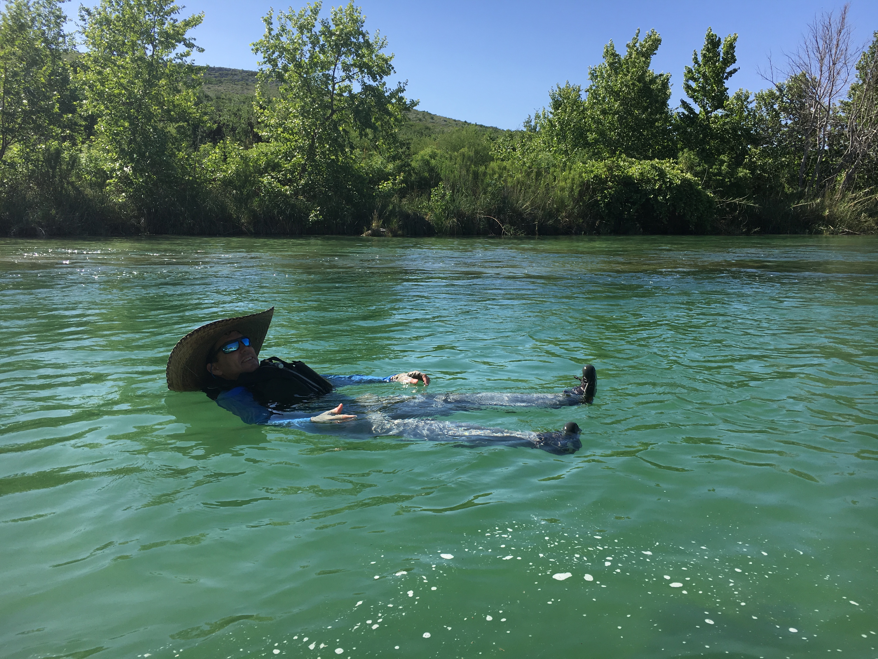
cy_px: 330
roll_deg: -0.7
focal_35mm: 29
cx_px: 439
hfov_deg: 61.7
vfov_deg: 48.2
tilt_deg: -7.9
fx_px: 736
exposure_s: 1/1148
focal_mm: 4.15
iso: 25
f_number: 2.2
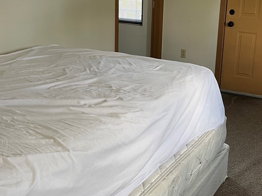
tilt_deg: -14.3
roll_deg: -2.6
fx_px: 348
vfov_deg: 31.3
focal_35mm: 46
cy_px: 71
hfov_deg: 40.9
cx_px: 169
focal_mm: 5.1
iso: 160
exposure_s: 1/60
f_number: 1.6
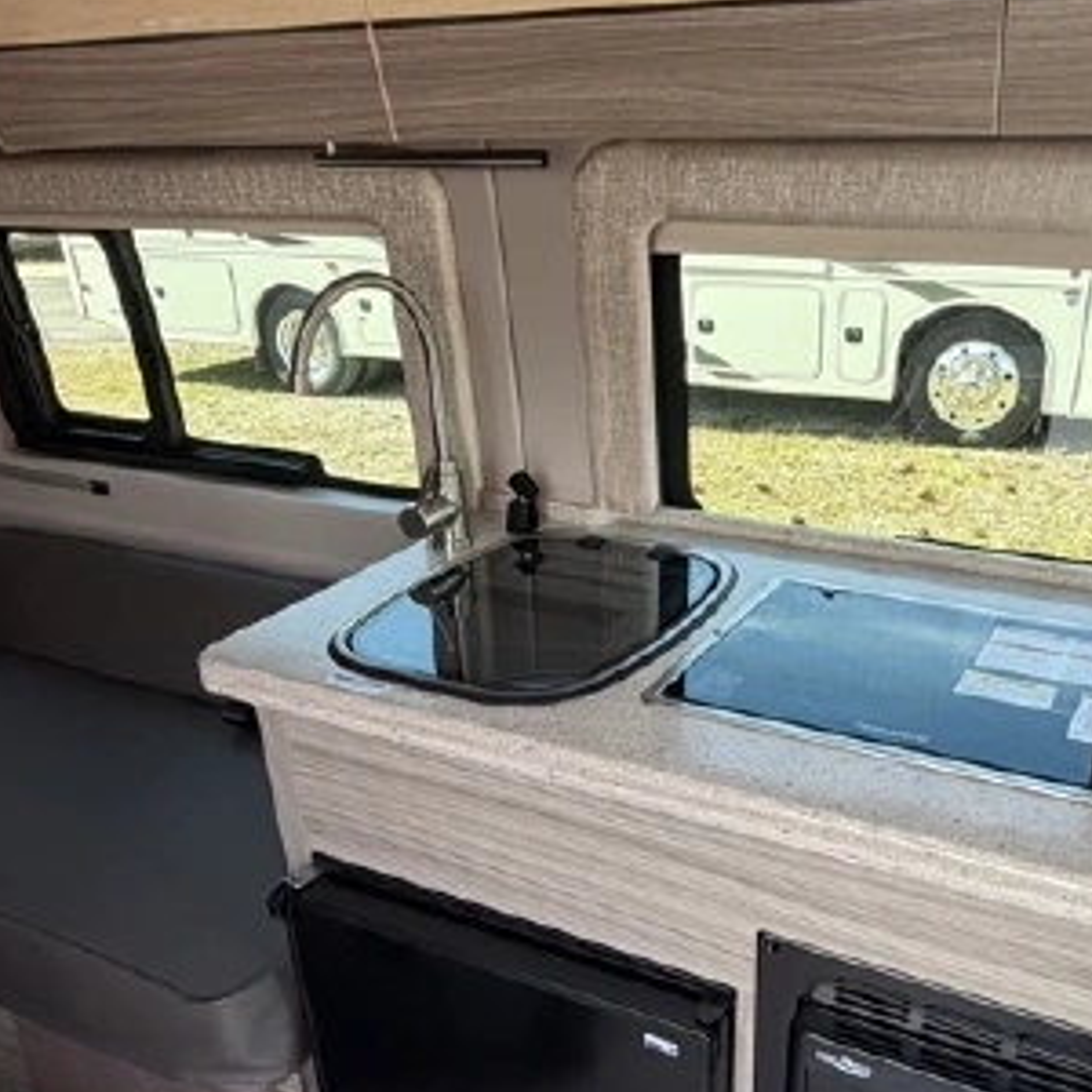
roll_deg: +2.5
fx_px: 1178
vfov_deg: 49.0
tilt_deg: -26.1
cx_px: 659
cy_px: 713
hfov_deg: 49.4
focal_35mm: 33
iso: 125
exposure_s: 1/121
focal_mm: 2.22
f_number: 2.2
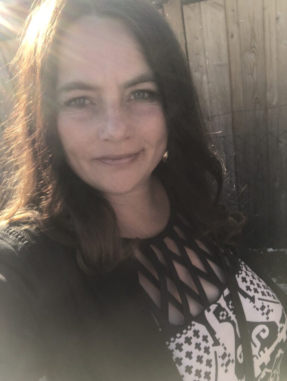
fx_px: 353
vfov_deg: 56.8
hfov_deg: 44.2
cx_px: 144
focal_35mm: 32
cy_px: 190
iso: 20
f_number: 2.2
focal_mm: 2.87
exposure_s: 1/253
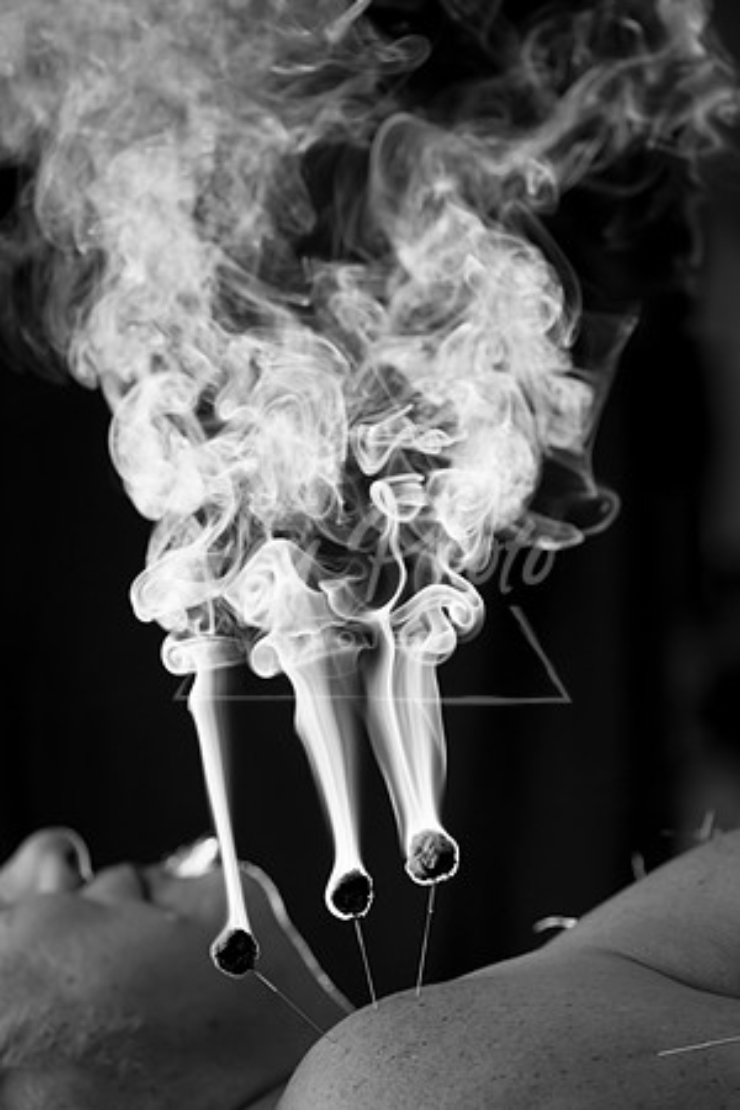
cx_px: 370
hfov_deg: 13.0
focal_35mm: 105
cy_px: 555
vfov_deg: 19.5
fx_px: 3237
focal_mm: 105
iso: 800
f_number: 5
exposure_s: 1/200
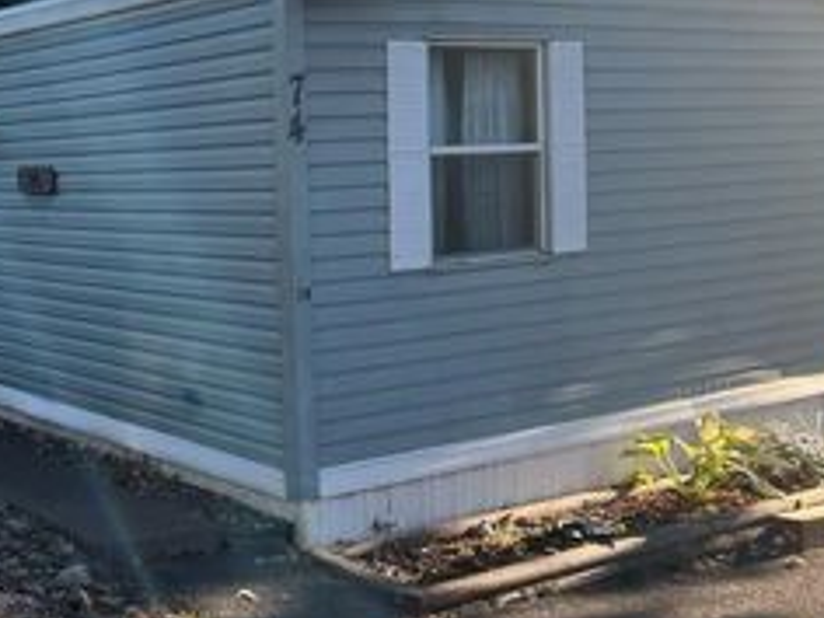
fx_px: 1309
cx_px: 122
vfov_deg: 26.5
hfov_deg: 33.5
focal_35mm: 55
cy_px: 260
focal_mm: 5.7
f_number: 1.5
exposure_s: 1/674
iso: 50
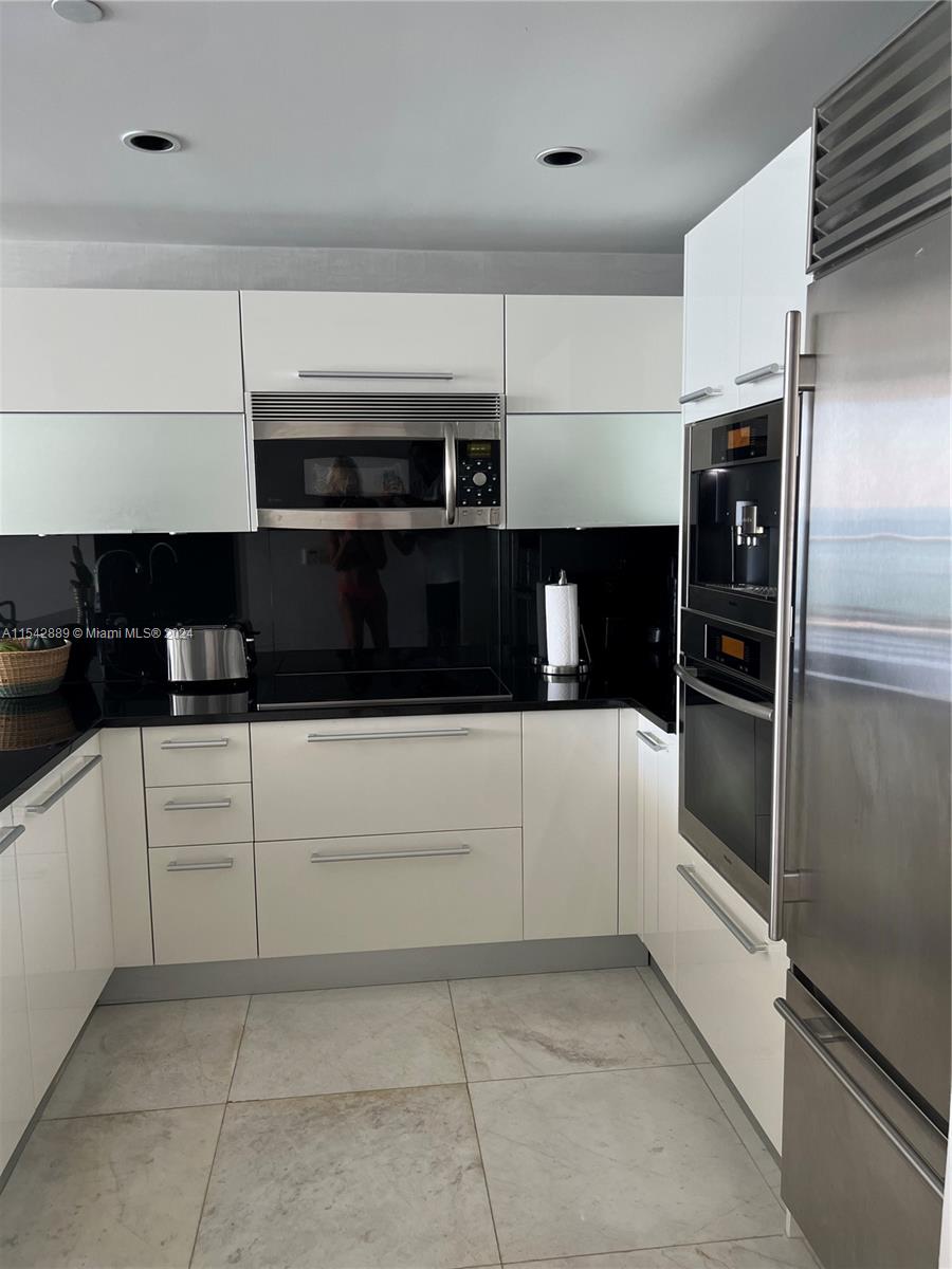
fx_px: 953
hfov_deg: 53.1
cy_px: 634
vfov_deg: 67.3
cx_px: 476
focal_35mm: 26
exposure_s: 1/101
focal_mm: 5.7
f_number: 1.5
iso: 125
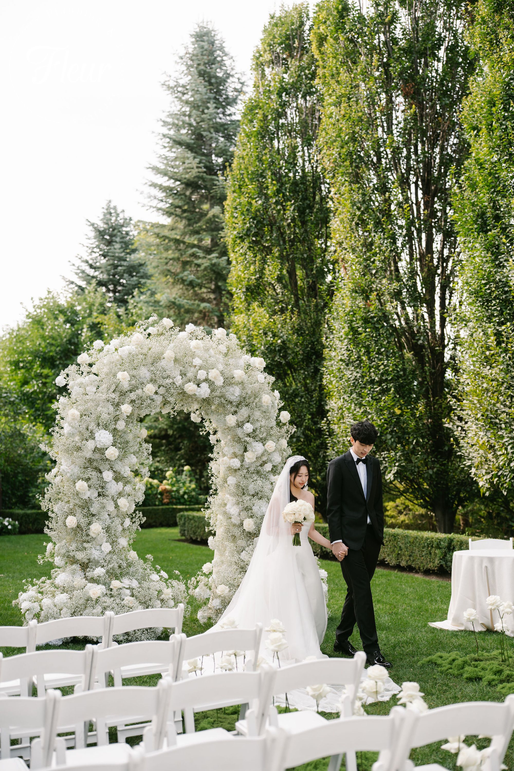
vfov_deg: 43.6
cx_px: 257
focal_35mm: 45
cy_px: 386
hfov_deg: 29.9
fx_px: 964
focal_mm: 45
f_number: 2
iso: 100
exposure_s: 1/500
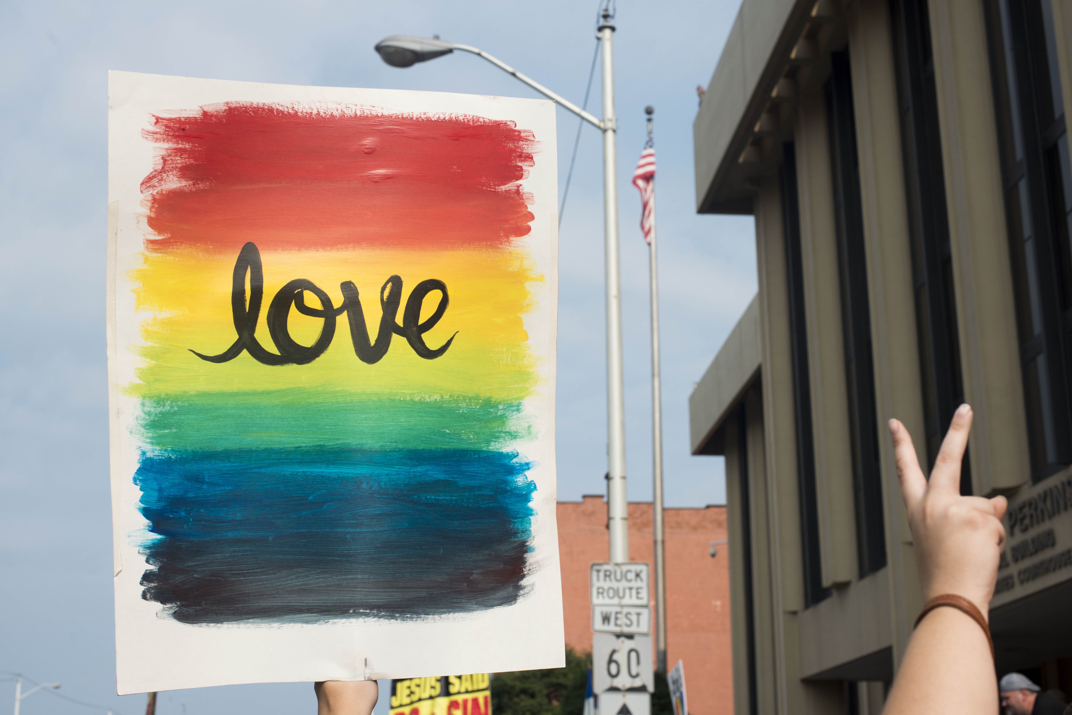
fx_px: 1489
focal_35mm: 50
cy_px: 358
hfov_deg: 39.6
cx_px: 536
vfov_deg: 27.0
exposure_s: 1/1250
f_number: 8
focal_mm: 50
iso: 200
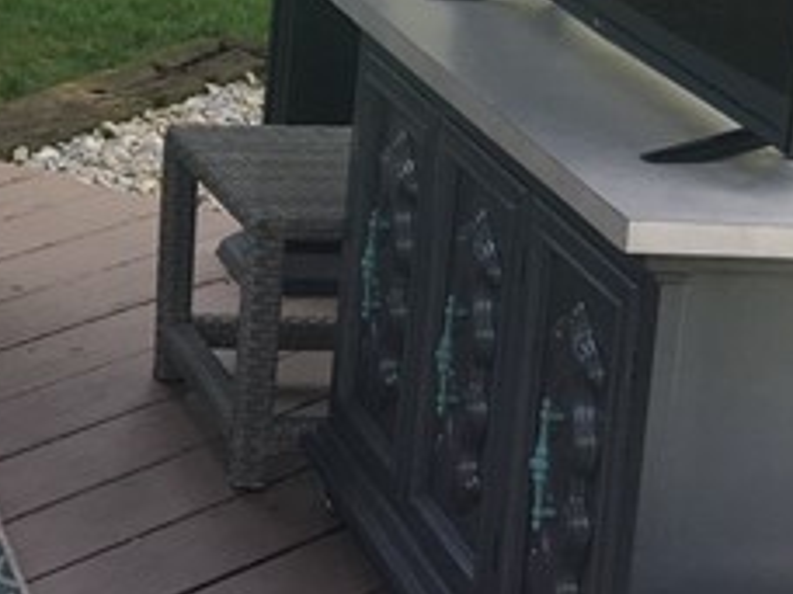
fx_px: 2978
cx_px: -668
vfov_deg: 11.3
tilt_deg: -12.9
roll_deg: -1.3
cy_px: -10
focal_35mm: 130
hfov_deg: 13.5
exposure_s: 1/120
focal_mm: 4.15
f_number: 2.2
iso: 25
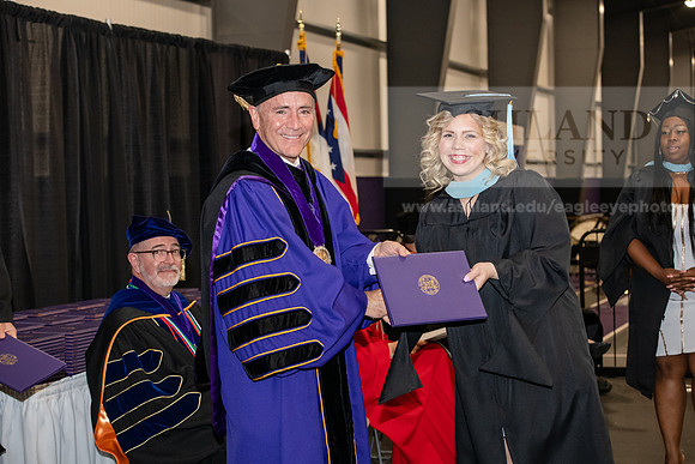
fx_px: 1352
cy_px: 232
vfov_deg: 19.5
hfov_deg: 28.8
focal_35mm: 70
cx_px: 348
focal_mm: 70
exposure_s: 1/200
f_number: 5.6
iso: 2500
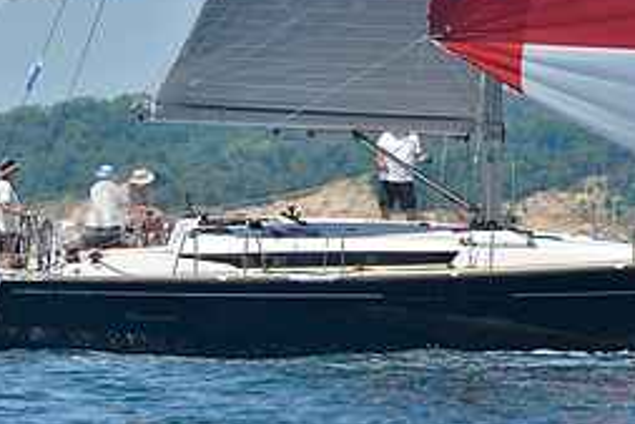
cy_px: 46
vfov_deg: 1.9
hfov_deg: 2.9
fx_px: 12548
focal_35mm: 711
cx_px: 432
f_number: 7.1
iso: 280
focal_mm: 310
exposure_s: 1/1250
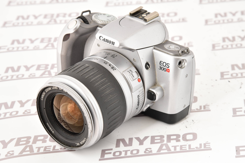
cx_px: 122
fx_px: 817
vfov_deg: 11.4
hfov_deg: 17.1
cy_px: 82
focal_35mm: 120
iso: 1600
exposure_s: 1/125
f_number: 13
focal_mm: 120
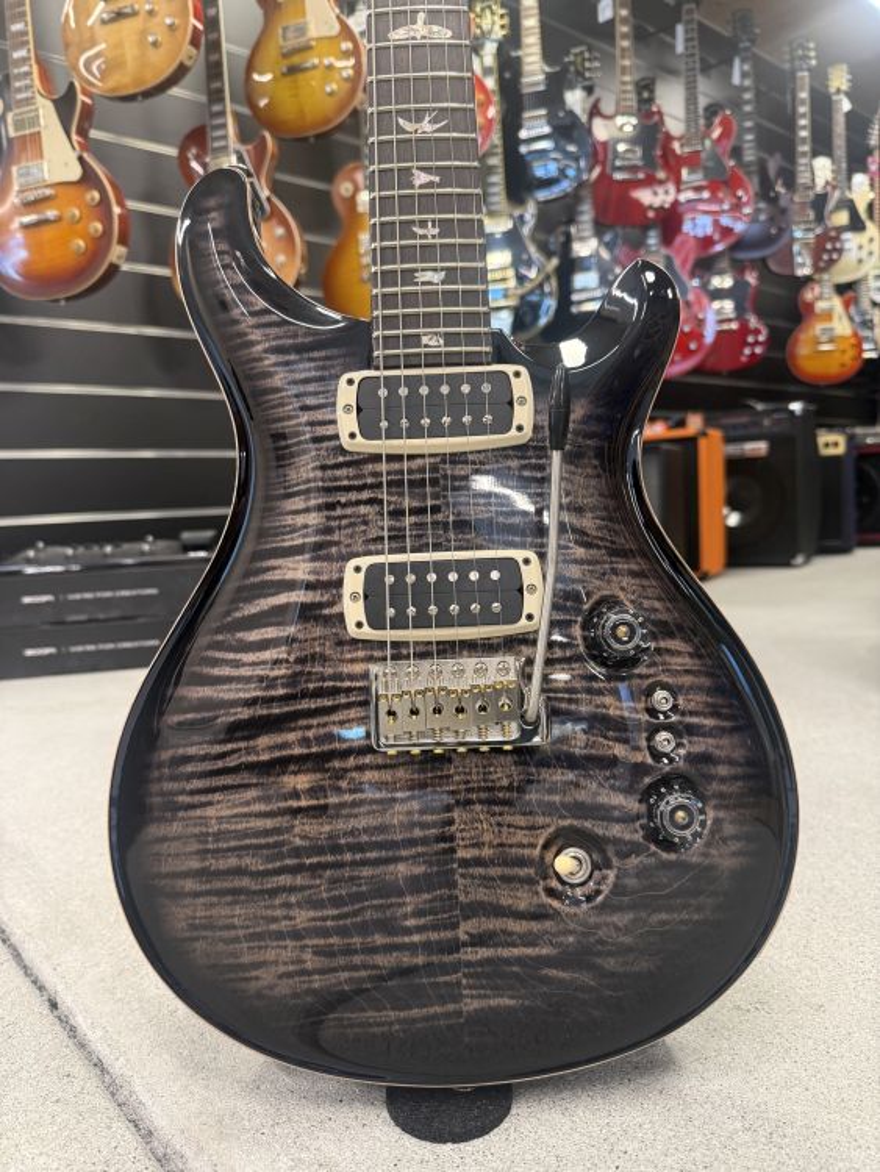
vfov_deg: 71.6
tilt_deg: -4.7
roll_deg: +3.0
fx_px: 813
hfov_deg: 56.8
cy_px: 586
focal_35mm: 24
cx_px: 440
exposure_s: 1/50
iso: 160
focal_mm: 6.76
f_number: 1.78
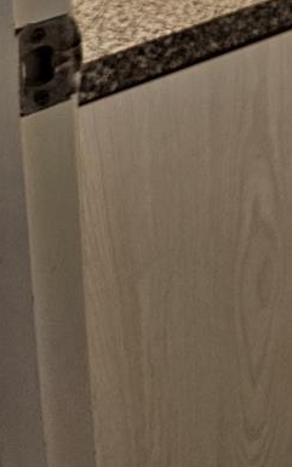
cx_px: 543
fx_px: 967
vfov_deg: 22.8
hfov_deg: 14.8
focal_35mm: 76
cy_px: -207
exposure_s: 1/120
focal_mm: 5.4
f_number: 1.8
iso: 125
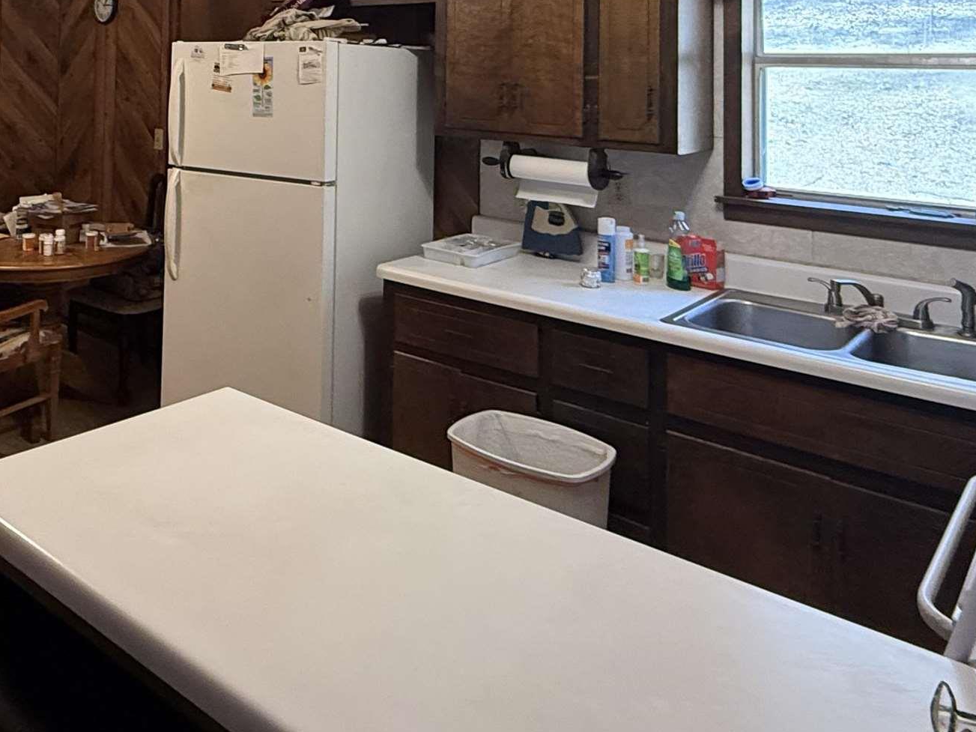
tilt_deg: +3.6
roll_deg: -1.4
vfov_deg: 38.8
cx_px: 261
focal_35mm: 33
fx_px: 930
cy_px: 27
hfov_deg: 53.2
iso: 320
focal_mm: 2.22
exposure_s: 1/60
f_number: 2.2
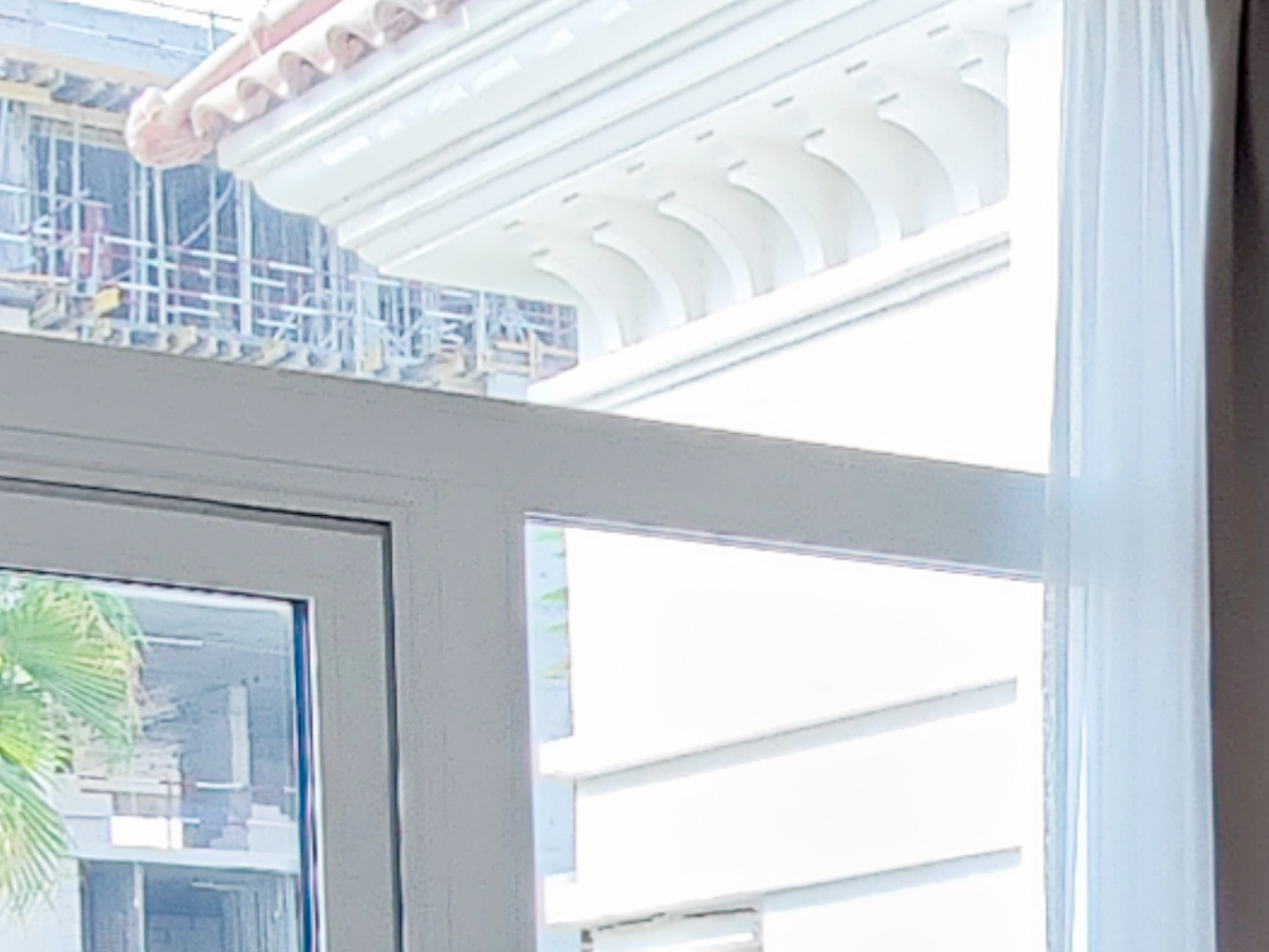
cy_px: 1329
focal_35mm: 102
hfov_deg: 18.4
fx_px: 3740
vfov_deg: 13.8
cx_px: 1482
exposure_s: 1/100
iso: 80
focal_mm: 3.5
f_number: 2.2
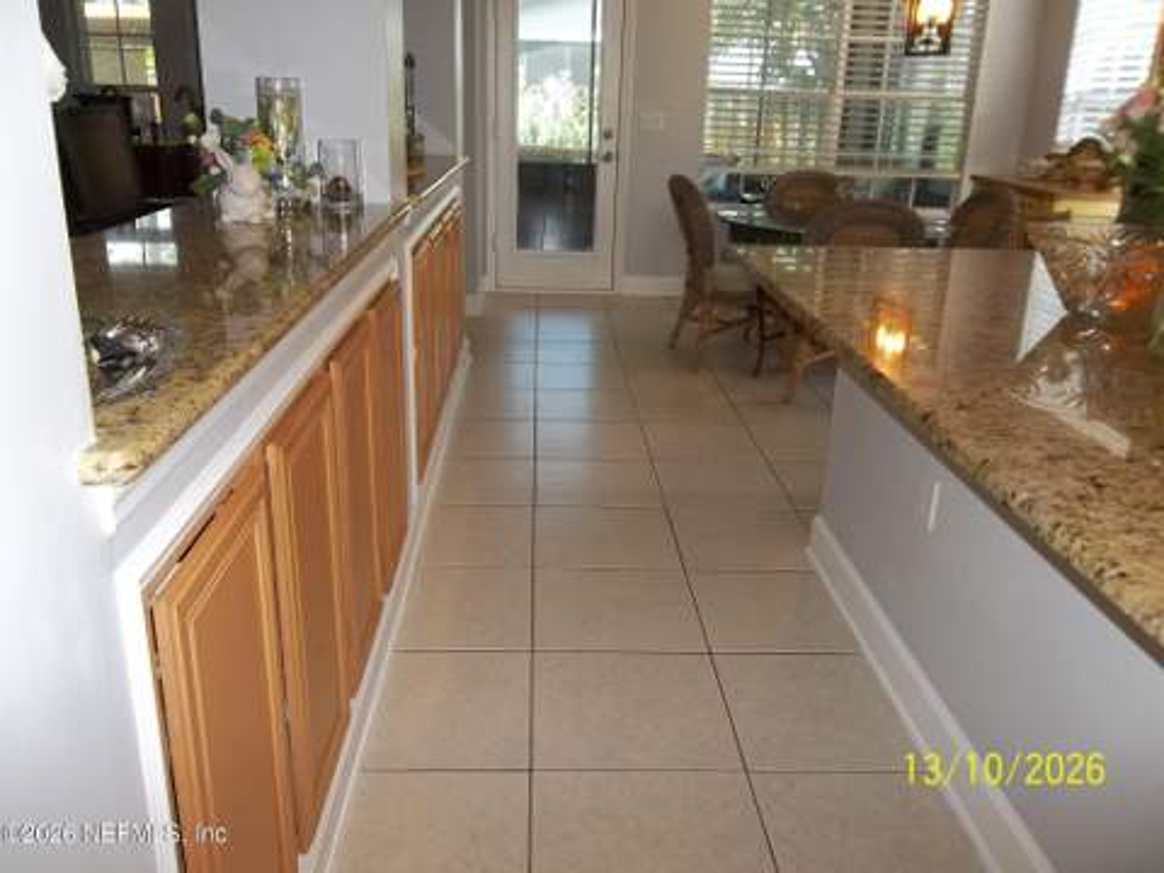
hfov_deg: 65.3
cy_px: 436
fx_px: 908
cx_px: 582
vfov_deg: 51.4
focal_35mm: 27
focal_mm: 4.9
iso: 160
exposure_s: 1/30
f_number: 3.5
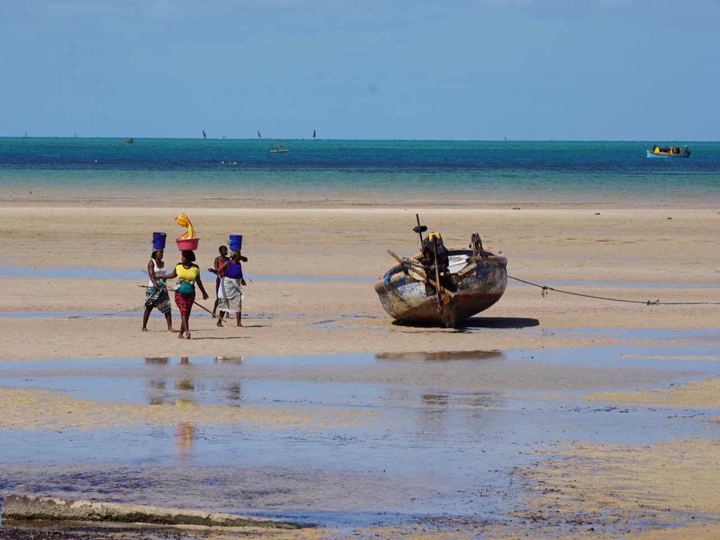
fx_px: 5095
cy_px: 198
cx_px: 286
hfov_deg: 8.1
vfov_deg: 6.1
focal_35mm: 245
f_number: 10
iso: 100
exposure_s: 1/320
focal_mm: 164
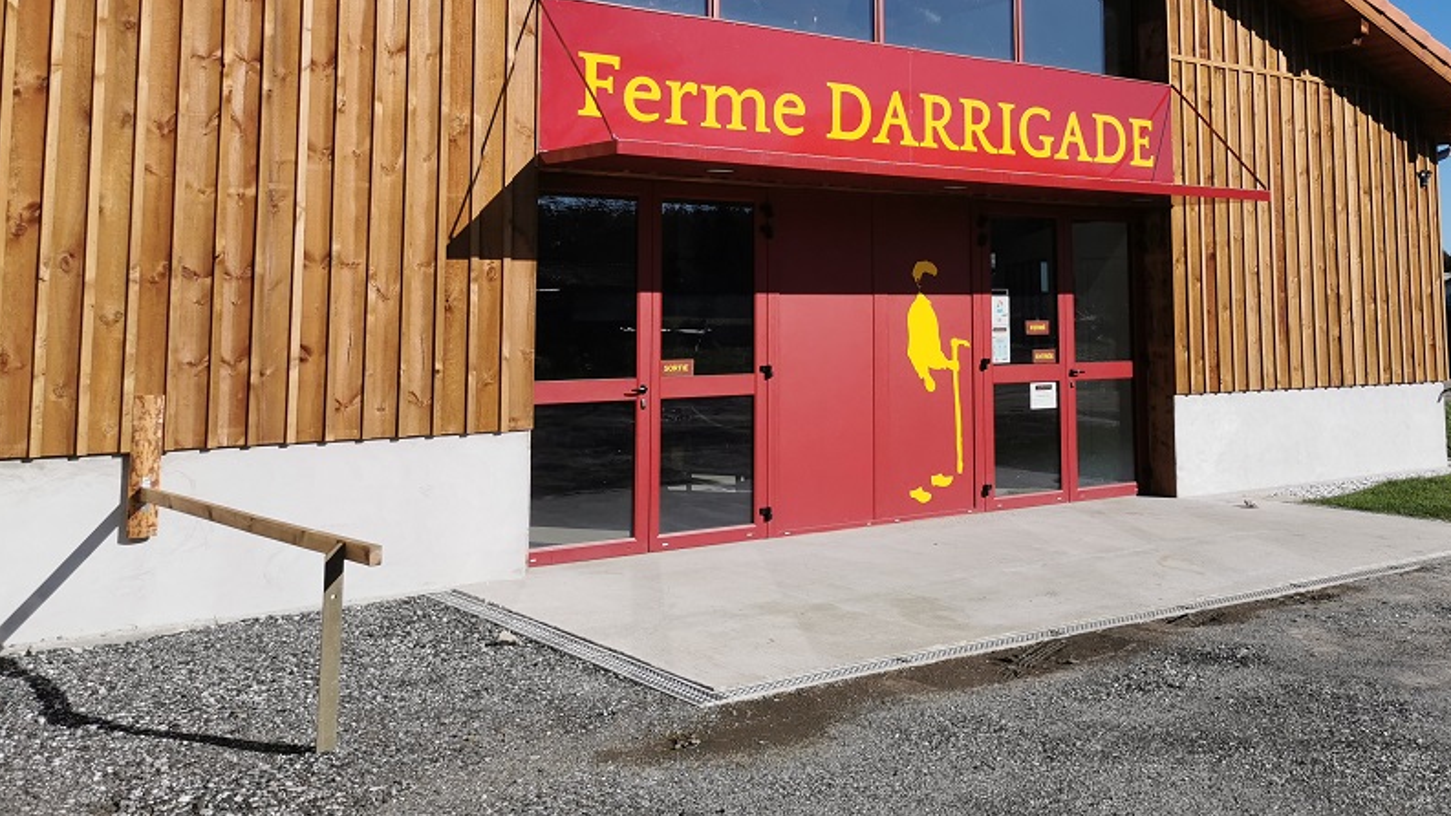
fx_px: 1462
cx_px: 856
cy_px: 172
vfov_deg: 30.5
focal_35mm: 38
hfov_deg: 52.5
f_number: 1.8
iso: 50
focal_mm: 5.58
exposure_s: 1/5000
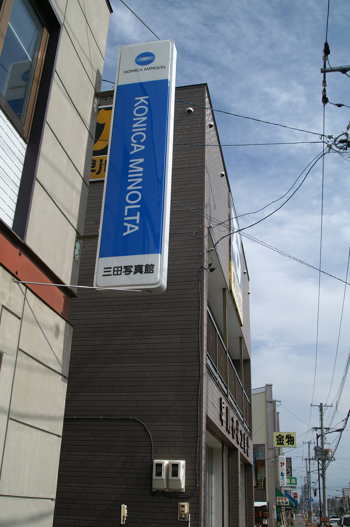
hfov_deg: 36.8
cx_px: 175
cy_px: 264
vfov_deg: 53.2
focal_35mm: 36
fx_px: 526
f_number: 9
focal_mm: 24
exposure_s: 1/300
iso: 100
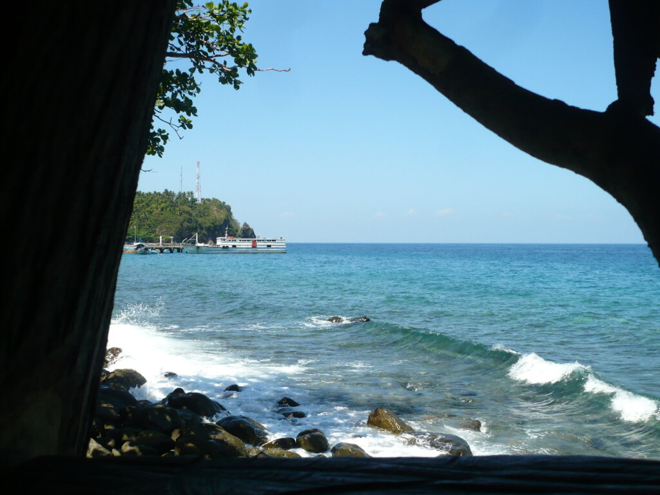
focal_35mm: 35
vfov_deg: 40.7
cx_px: 330
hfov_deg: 52.6
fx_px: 667
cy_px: 248
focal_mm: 5.8
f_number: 8
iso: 100
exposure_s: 1/200
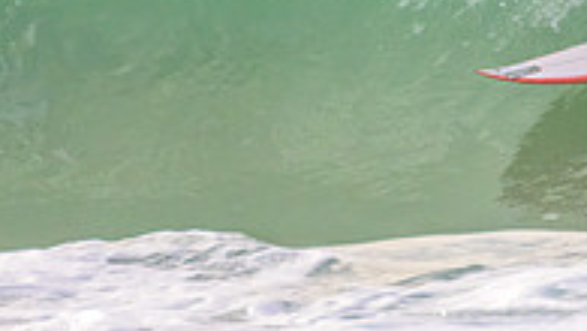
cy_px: -90
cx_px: 623
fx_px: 29142
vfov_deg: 0.7
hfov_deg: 1.2
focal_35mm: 1871
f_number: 5.6
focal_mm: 400
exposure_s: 1/2500
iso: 560
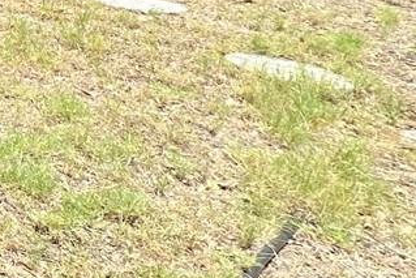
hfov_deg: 15.9
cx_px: -544
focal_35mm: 73
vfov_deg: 17.2
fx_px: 844
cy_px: -117
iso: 40
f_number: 2.2
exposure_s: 1/1147
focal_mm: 2.22
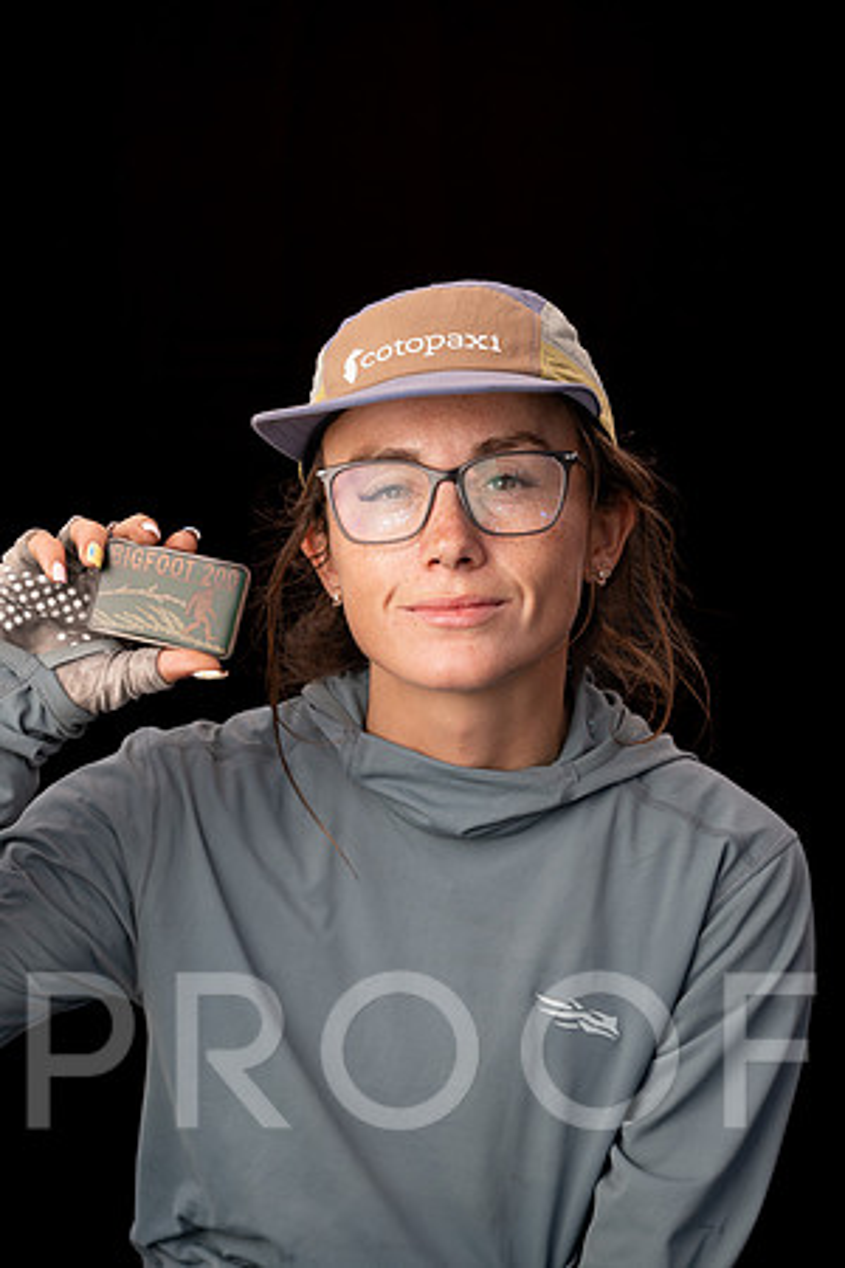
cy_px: 634
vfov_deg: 28.8
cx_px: 422
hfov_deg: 19.5
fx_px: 2464
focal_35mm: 70
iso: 160
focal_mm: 70
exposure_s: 1/200
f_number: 5.6
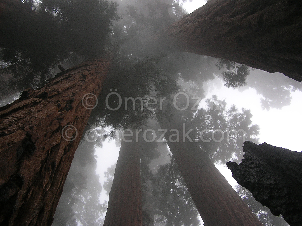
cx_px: 151
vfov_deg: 39.6
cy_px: 113
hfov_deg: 51.4
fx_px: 314
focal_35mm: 36
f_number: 2.7
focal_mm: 6
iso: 50
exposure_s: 1/39
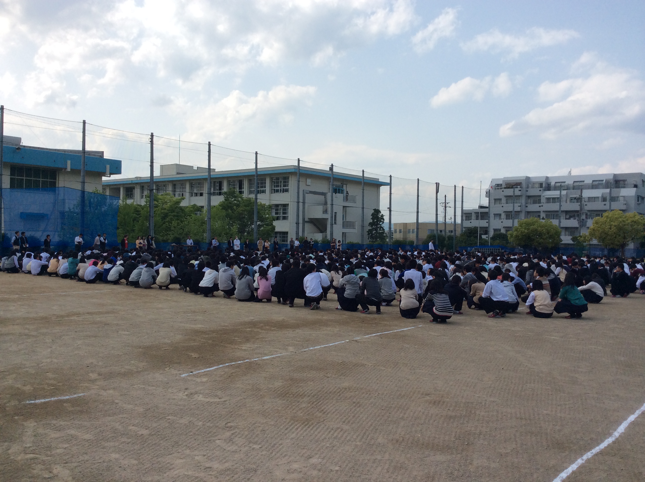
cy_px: 241
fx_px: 614
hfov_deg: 55.4
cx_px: 322
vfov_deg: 42.8
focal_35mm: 33
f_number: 2.4
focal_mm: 3.3
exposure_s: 1/1546
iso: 32
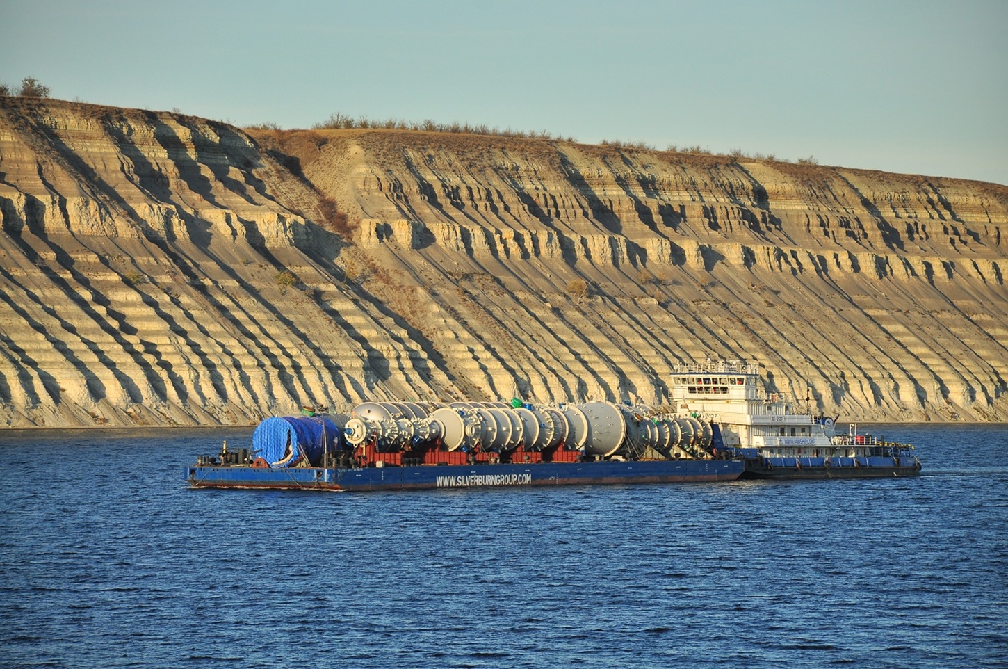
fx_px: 5242
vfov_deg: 7.3
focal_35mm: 188
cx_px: 504
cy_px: 334
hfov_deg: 11.0
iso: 200
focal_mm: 125
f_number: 5.6
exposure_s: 1/800
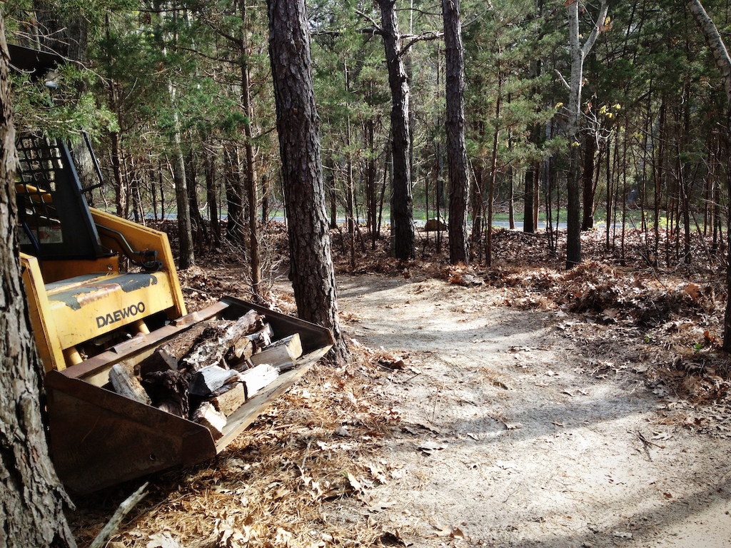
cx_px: 366
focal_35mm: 35
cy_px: 274
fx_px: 739
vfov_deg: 40.7
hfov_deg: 52.6
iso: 64
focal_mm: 4.28
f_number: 2.4
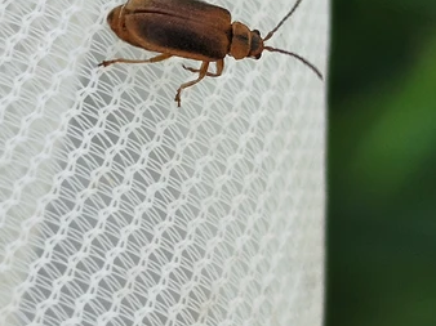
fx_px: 906
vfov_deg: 20.2
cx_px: 206
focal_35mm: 72
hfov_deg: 27.0
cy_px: 66
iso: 50
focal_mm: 5.31
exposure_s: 1/50
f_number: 1.7
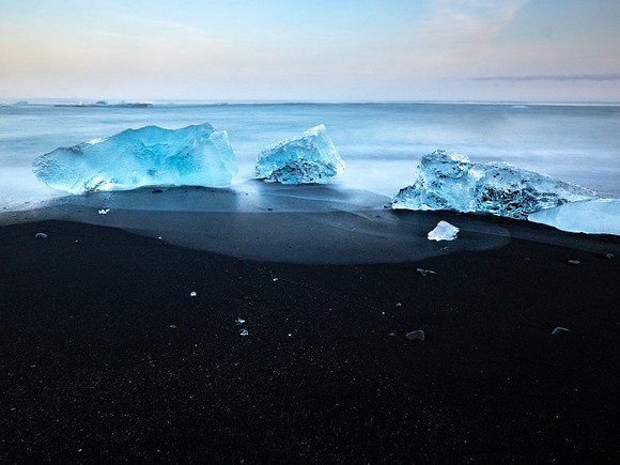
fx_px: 464
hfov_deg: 67.5
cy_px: 232
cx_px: 310
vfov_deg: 53.2
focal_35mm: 26
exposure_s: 40
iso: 200
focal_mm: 12
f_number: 22
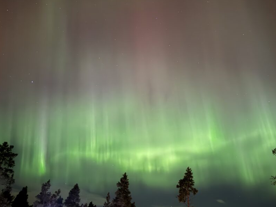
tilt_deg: +31.2
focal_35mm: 31
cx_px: 158
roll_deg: -0.5
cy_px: 97
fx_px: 247
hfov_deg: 58.1
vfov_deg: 45.4
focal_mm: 6.76
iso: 2500
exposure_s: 1/2
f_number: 1.78
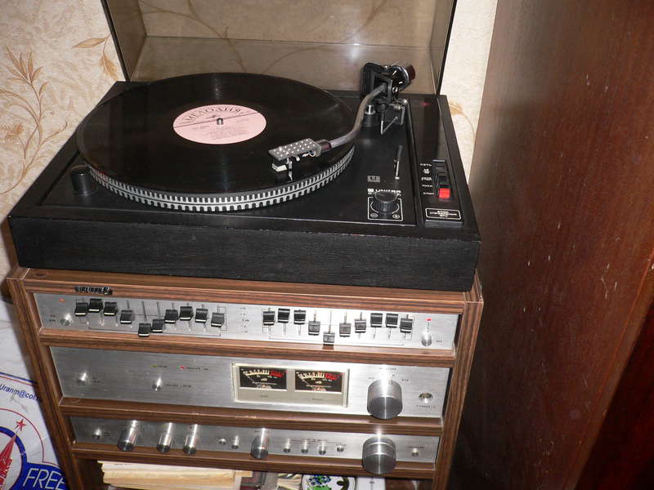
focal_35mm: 35
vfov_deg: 40.7
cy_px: 245
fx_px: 661
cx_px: 327
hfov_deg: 52.6
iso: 100
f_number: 2.8
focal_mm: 5.8
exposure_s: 1/8
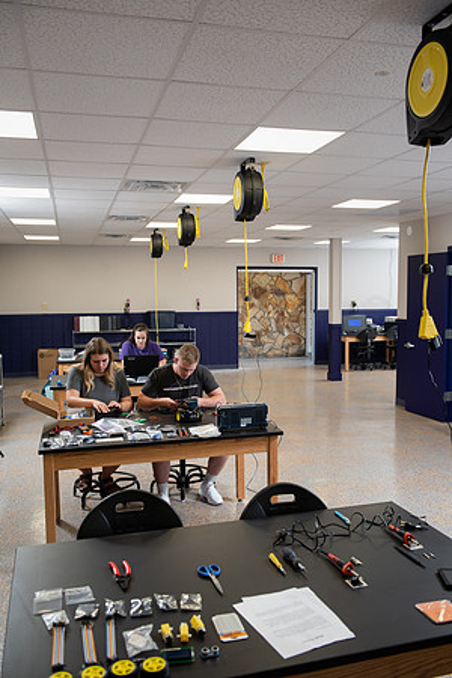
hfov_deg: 41.1
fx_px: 603
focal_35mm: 32
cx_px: 226
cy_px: 339
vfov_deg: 58.7
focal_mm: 32
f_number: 5
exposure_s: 1/200
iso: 1000
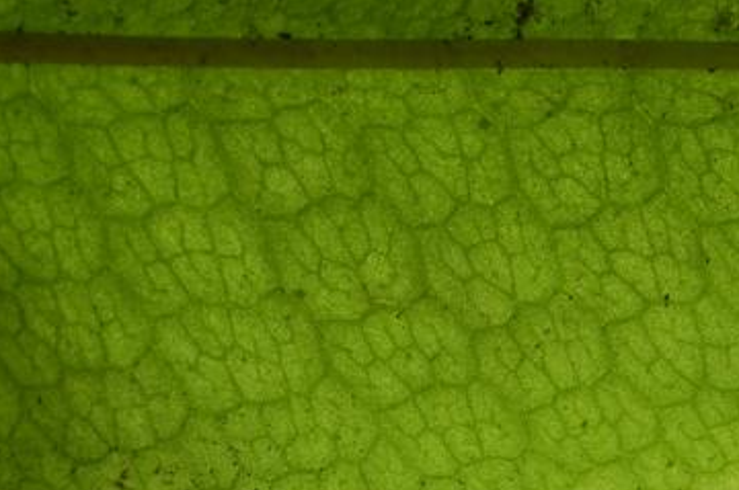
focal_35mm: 150
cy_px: 209
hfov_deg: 13.7
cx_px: 509
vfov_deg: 9.1
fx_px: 3075
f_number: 10
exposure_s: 1/320
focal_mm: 60
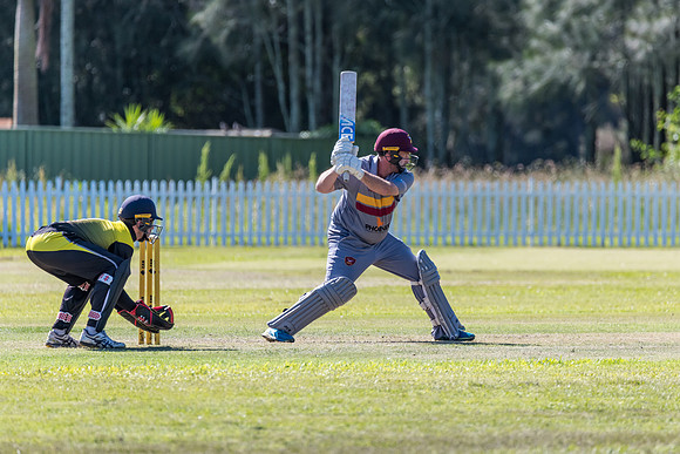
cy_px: 210
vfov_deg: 2.8
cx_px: 366
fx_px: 9356
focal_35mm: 495
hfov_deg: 4.2
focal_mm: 460
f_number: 6.3
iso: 900
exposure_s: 1/2000
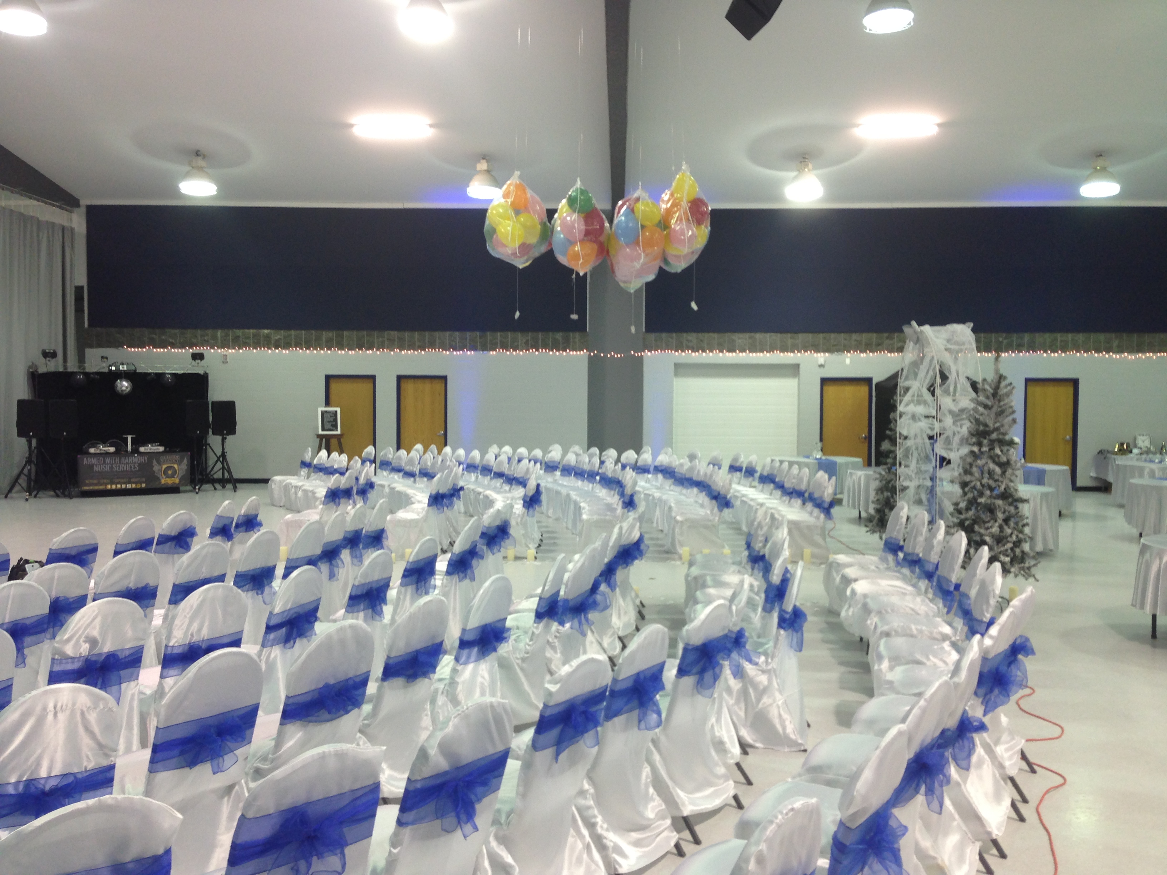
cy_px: 438
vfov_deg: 42.9
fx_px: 1113
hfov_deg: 55.4
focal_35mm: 33
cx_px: 584
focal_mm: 4.12
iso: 64
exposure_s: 1/20
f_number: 2.4
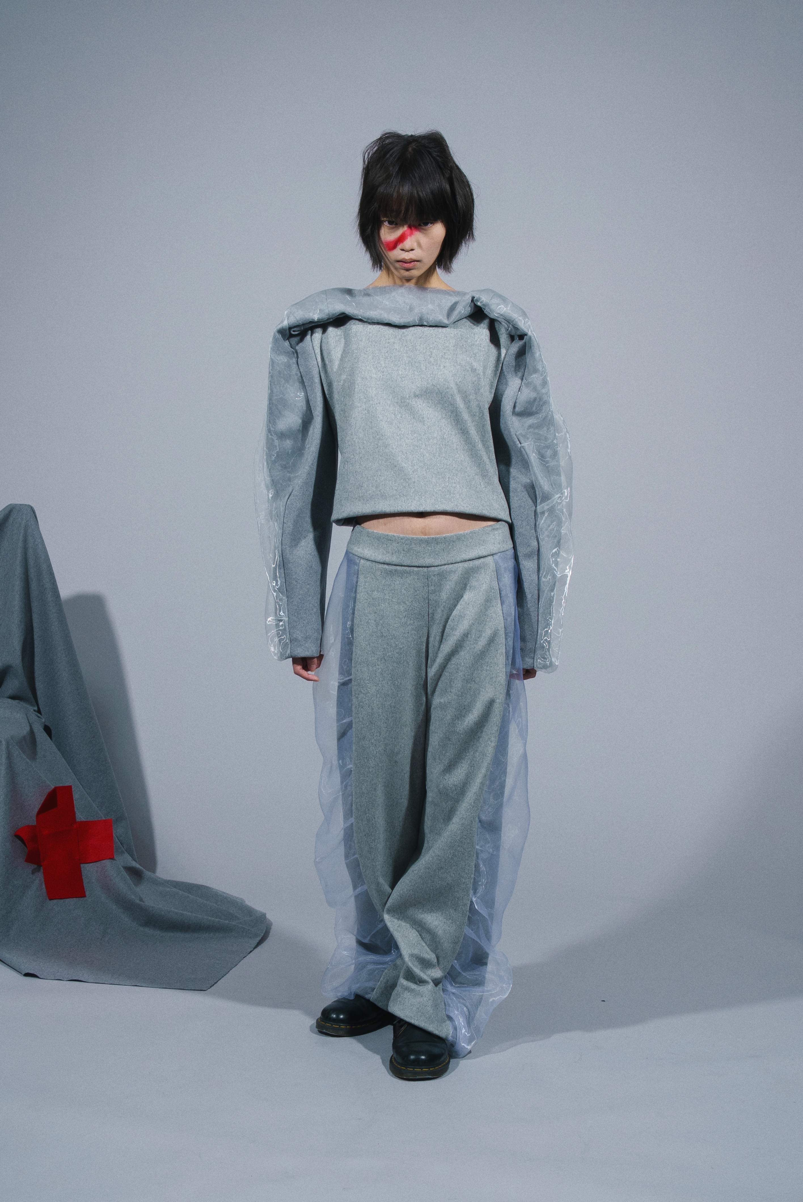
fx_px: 2339
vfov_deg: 28.8
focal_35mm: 70
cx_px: 402
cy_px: 601
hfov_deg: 19.5
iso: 200
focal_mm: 70
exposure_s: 1/125
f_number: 13
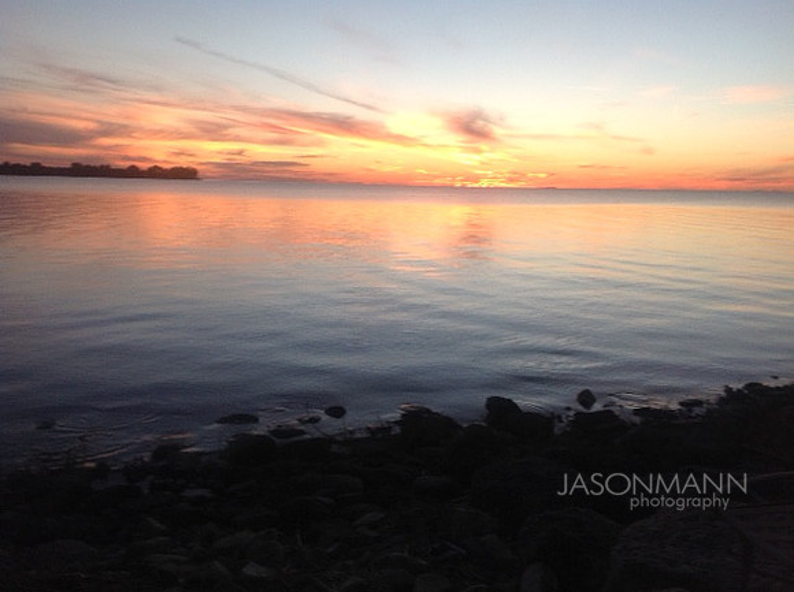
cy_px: 296
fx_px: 801
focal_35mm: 35
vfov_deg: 40.6
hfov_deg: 52.7
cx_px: 397
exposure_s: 1/120
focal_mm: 4.28
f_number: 2.4
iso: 64
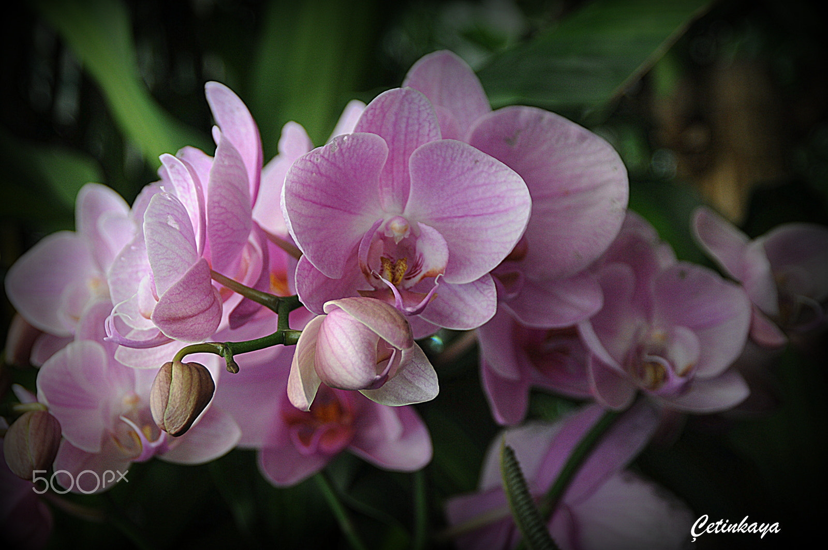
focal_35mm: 93
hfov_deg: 21.9
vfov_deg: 14.7
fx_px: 2137
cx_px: 414
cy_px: 275
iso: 280
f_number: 5
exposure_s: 1/30
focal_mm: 62
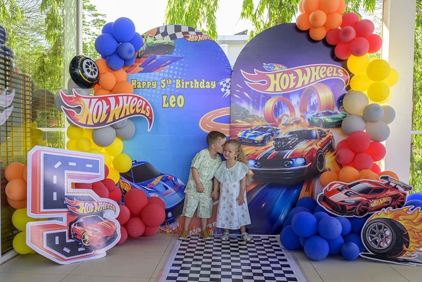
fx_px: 387
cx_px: 211
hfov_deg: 57.2
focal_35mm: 33
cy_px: 141
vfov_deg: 40.0
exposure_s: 1/320
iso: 900
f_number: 7.1
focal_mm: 33
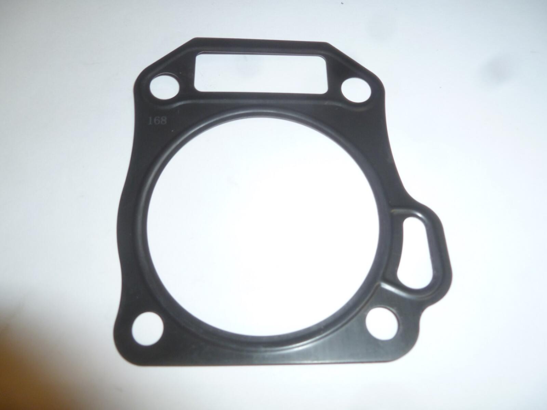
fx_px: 442
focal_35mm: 28
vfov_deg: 49.7
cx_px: 274
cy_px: 205
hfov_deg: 63.4
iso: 100
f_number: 3.3
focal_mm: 5
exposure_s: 1/30
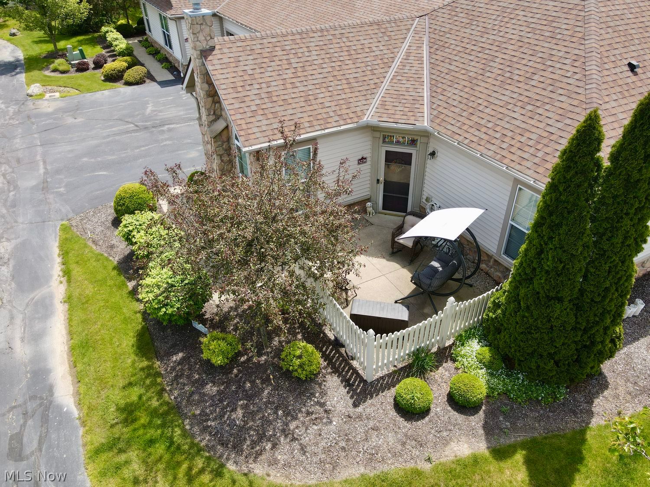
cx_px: 325
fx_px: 451
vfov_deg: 56.8
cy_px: 244
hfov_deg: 71.6
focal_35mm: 24
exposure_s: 1/15
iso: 100
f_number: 2.8
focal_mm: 4.5
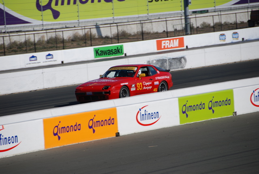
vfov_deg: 4.6
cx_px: 130
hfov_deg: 6.9
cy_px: 87
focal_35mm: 300
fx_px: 2161
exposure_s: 1/1000
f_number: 5.6
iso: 100
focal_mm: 200
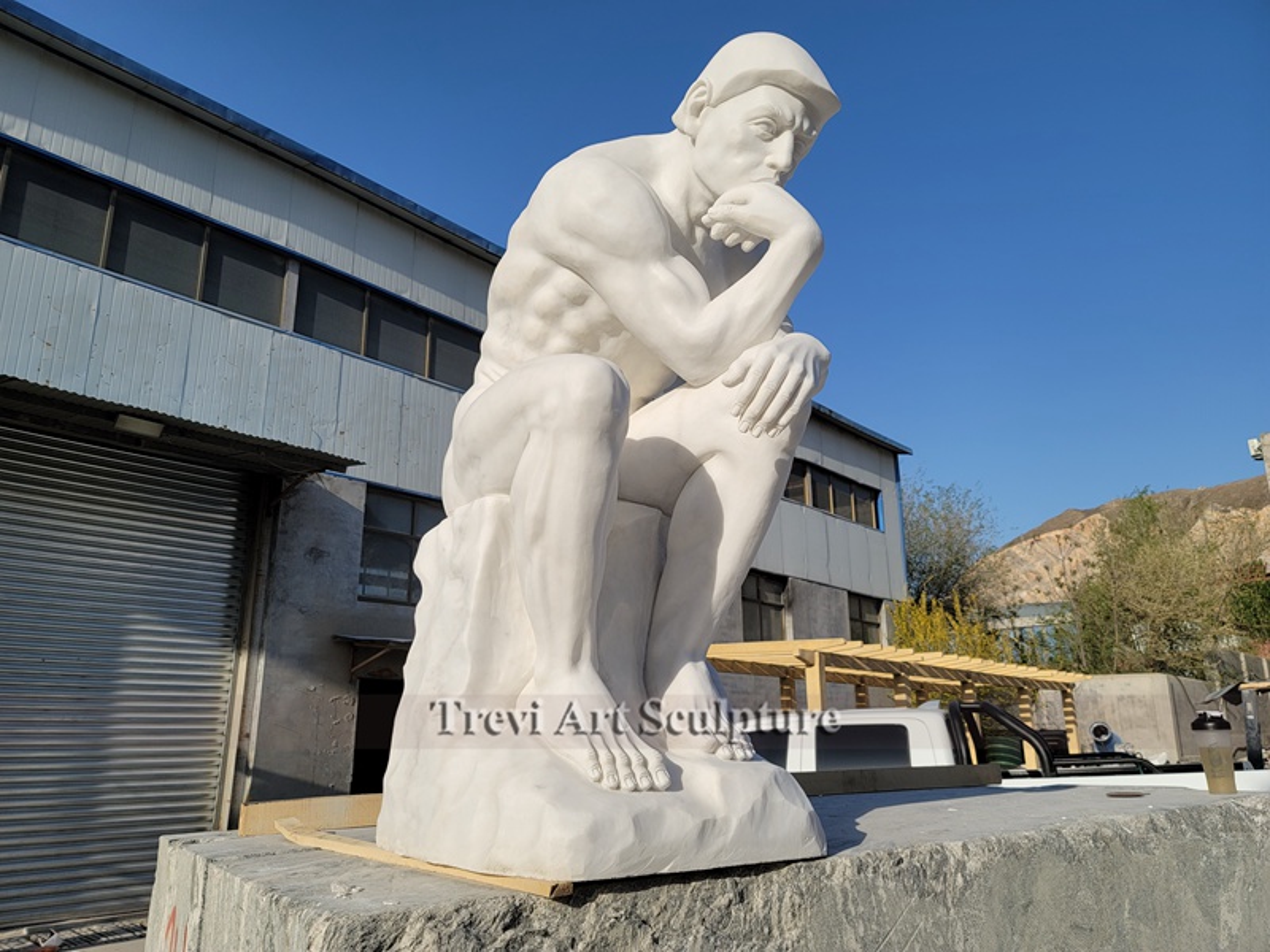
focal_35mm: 25
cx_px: 635
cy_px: 476
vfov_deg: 54.9
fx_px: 917
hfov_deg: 69.4
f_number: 1.8
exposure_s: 1/1418
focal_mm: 7
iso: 20
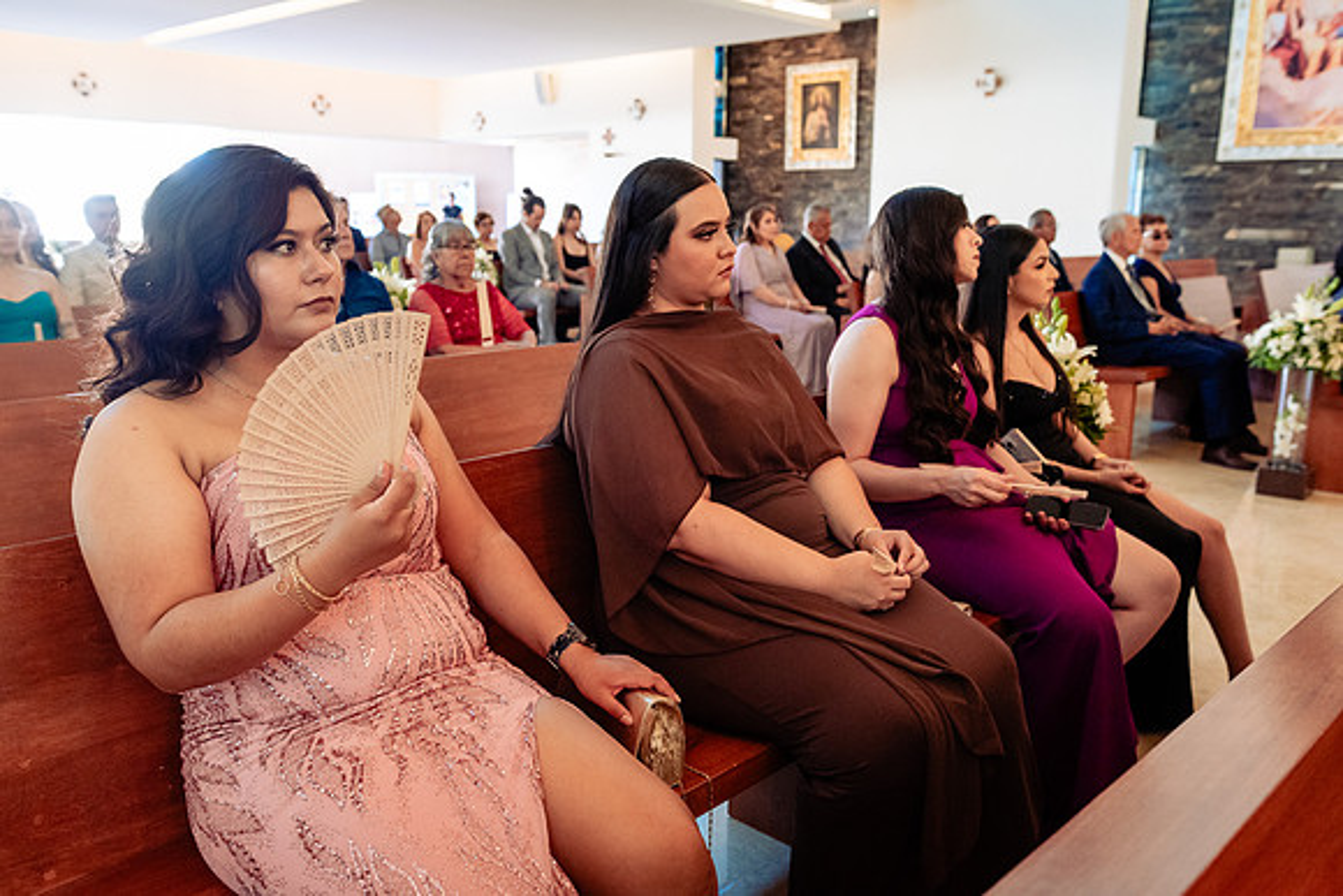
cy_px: 448
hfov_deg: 62.4
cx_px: 672
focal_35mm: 30
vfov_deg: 44.0
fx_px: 1109
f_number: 4.5
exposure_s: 1/160
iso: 2500
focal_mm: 29
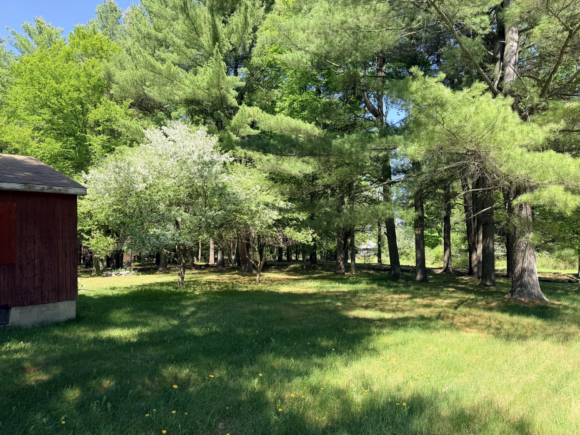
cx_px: 290
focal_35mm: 24
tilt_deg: +2.3
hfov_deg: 71.6
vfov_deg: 56.8
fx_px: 402
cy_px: 218
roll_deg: +2.1
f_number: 1.78
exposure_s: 1/909
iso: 80
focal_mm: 6.76
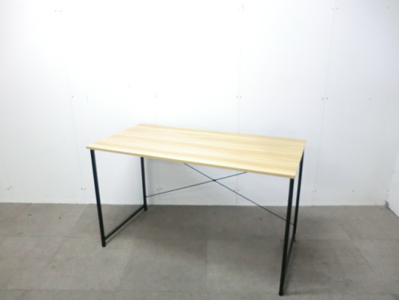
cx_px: 200
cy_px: 150
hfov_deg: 65.3
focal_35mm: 27
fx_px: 311
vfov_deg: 51.4
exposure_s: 1/40
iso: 800
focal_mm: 4.9
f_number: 3.2
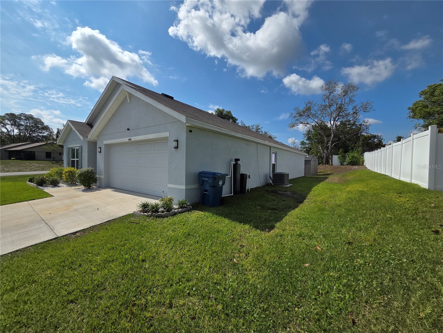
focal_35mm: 13
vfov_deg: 89.9
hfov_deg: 106.2
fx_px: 166
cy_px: 166
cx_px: 222
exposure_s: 1/4579
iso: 50
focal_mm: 2.2
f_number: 2.2
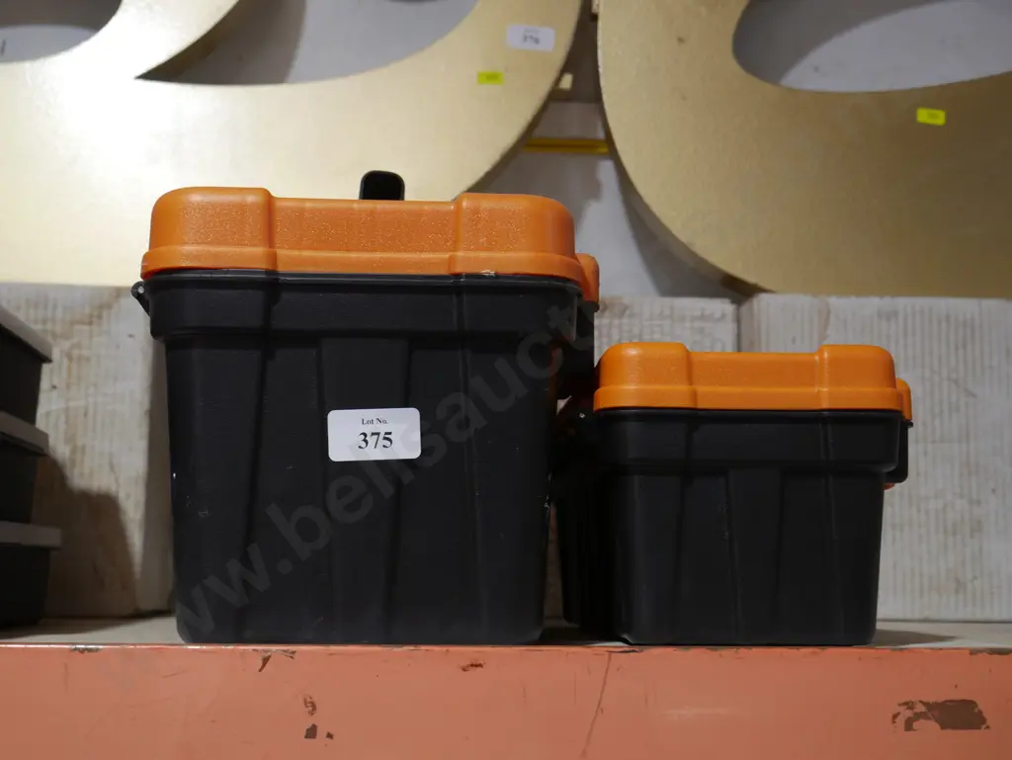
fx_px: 1462
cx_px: 506
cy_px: 380
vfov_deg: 29.1
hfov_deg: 38.2
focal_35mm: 50
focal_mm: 25
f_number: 5.3
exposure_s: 1/60
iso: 640
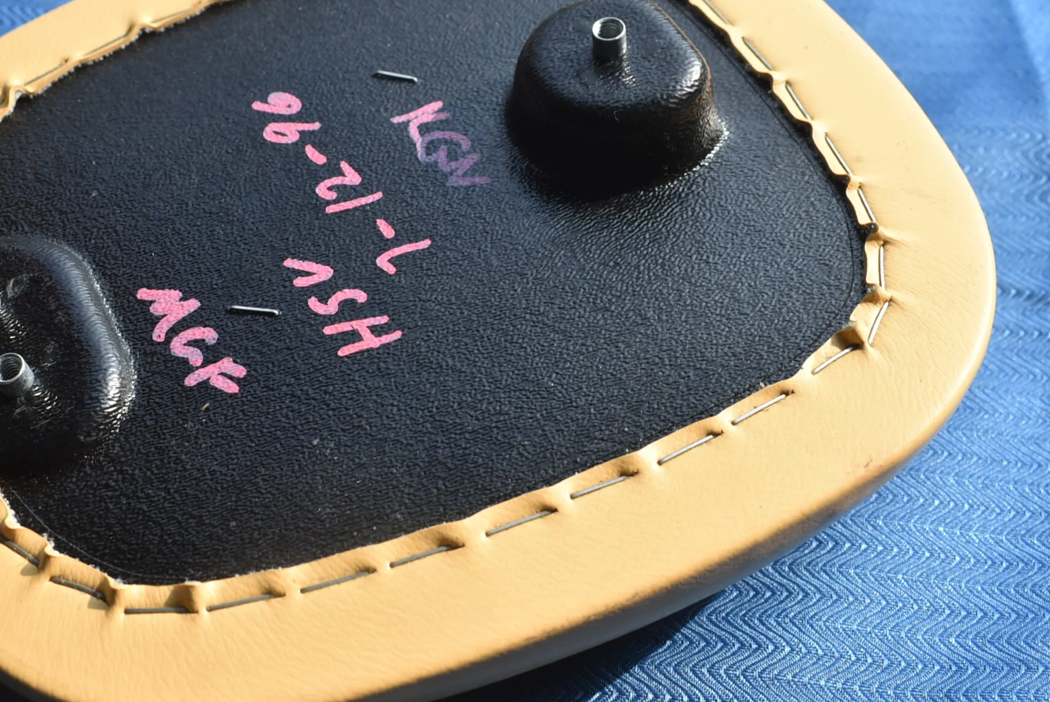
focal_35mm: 56
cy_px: 391
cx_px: 431
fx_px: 1627
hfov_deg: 35.7
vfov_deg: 24.3
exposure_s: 1/320
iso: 200
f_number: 7.1
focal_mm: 25
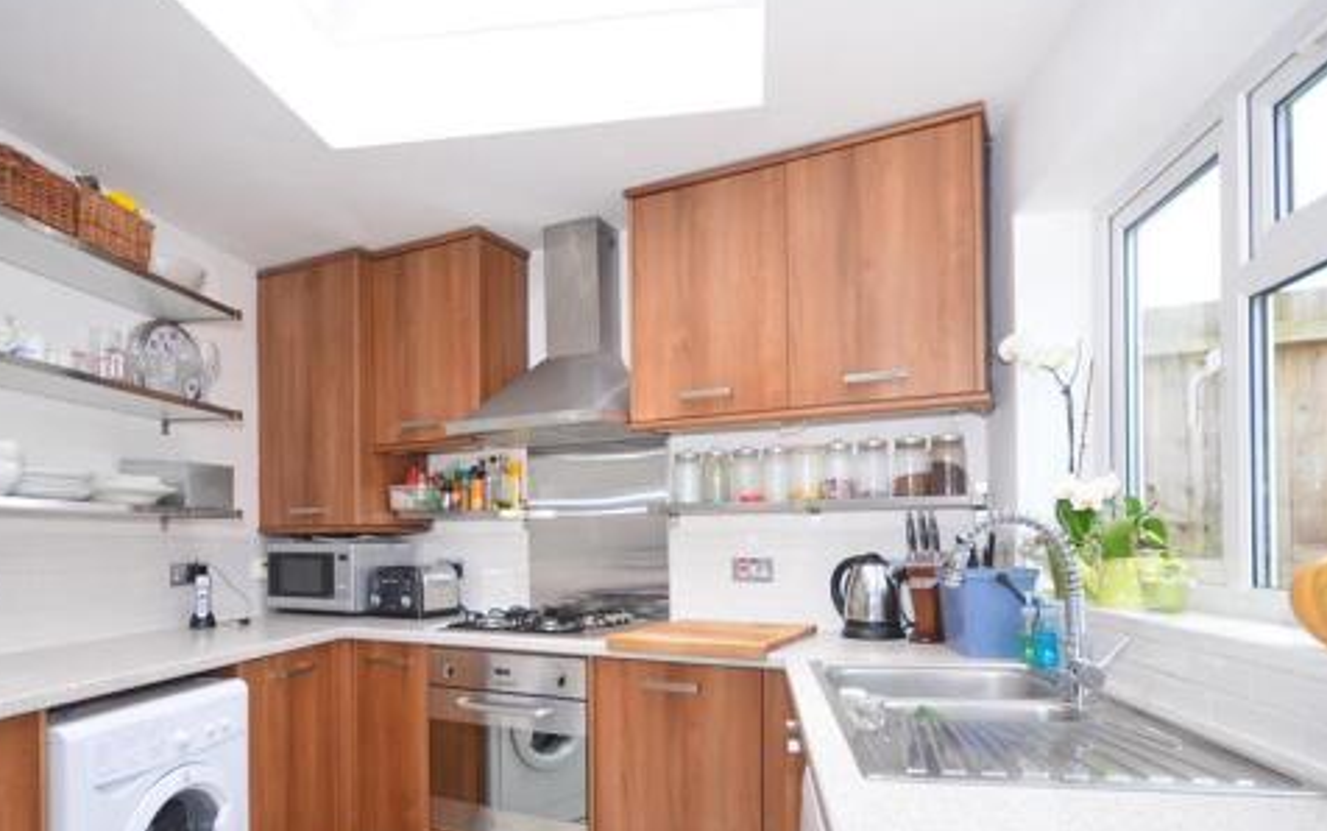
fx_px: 760
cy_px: 524
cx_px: 602
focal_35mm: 21
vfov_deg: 56.6
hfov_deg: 82.0
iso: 200
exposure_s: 1/80
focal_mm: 10
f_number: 5
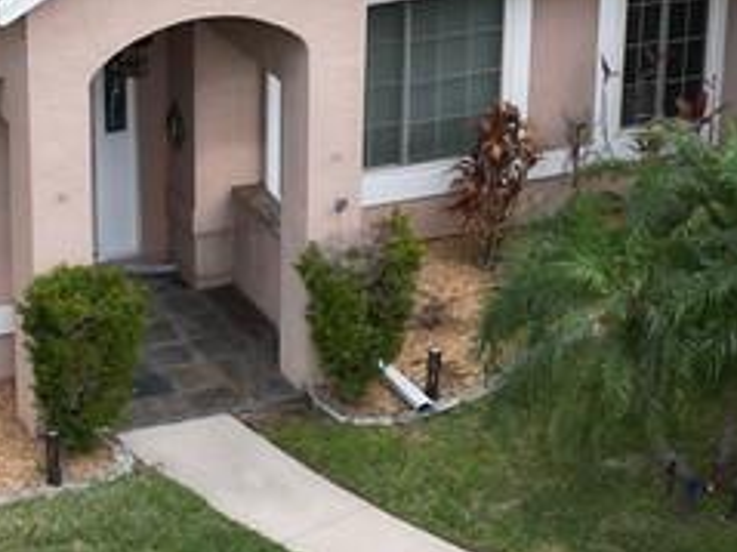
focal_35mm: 161
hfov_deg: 12.3
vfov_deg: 9.2
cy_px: 487
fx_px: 3426
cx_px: 281
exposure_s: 1/500
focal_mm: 6.72
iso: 130
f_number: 1.7
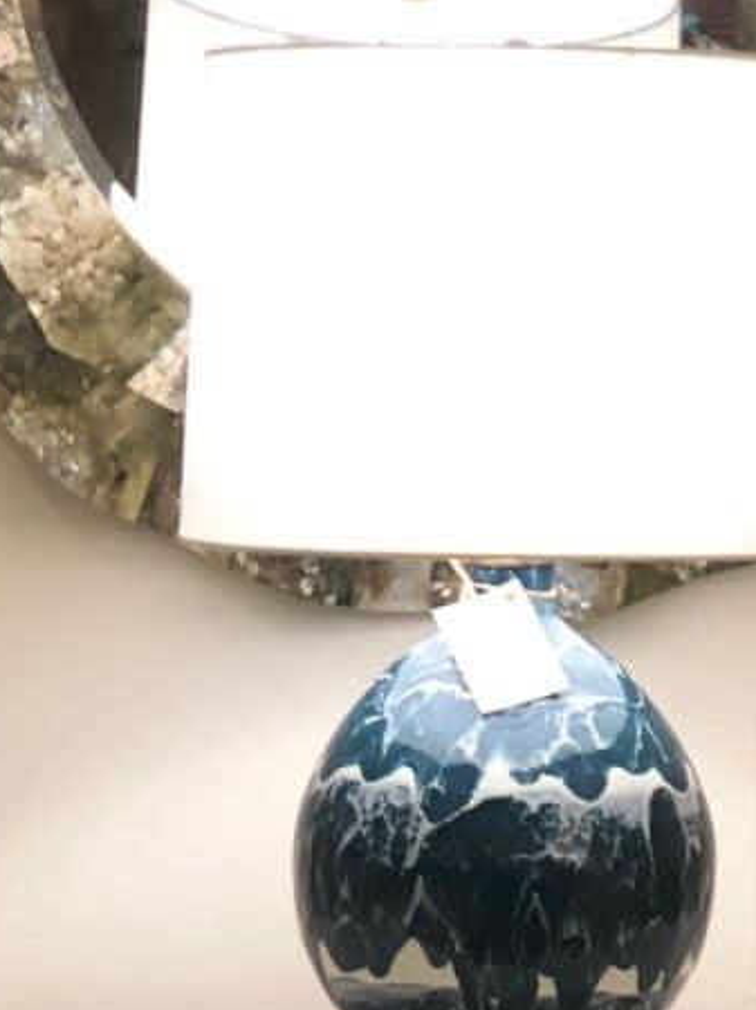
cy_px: 1168
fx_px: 4926
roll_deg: -1.6
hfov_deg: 8.8
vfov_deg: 11.5
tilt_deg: -9.5
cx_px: 482
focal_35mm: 169
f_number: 2.8
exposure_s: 1/30
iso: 125
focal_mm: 6.6
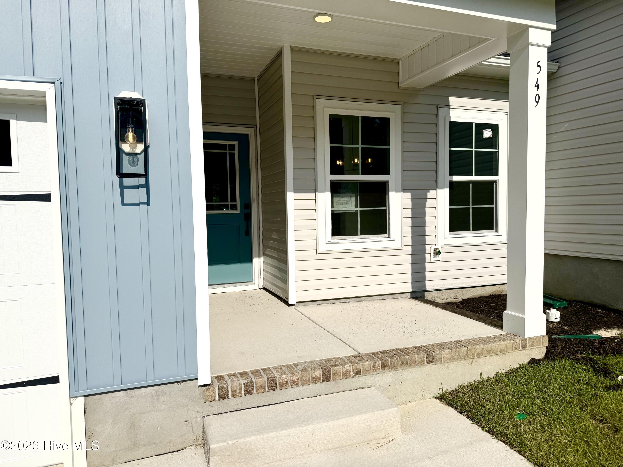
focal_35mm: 24
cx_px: 312
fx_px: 432
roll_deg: +1.1
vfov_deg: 56.8
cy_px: 234
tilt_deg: -2.6
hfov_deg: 71.6
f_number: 1.78
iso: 64
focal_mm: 6.76
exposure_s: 1/12346
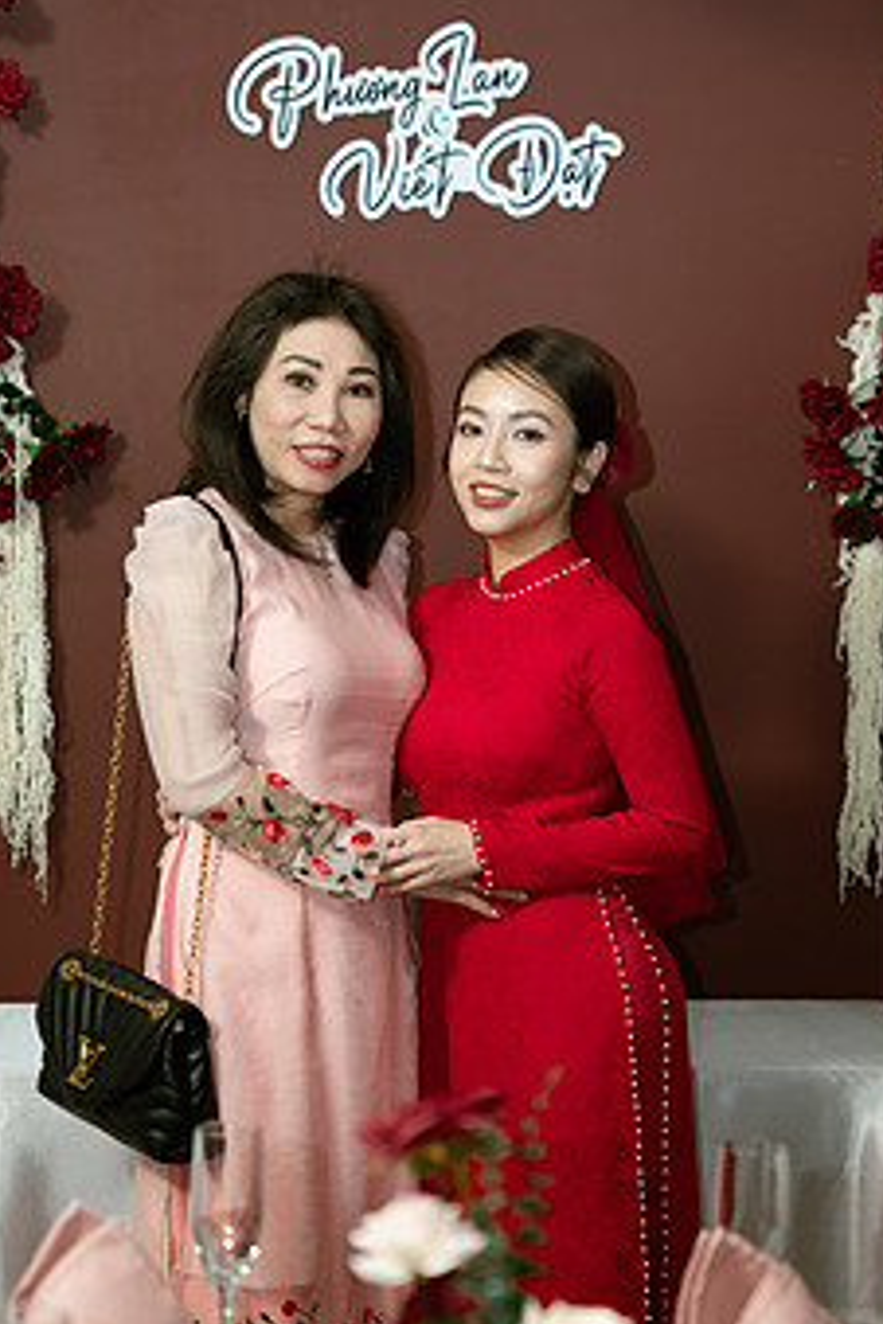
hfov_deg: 14.7
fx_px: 3421
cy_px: 715
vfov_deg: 21.9
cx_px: 453
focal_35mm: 93
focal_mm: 70
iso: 1250
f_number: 2.8
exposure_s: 1/200
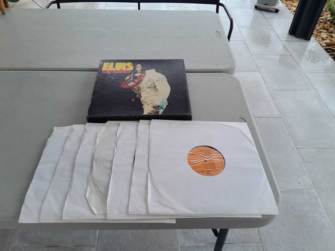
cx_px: 168
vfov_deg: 53.1
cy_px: 126
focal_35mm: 26
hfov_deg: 67.3
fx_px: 252
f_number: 1.8
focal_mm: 3.98
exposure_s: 1/100
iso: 40
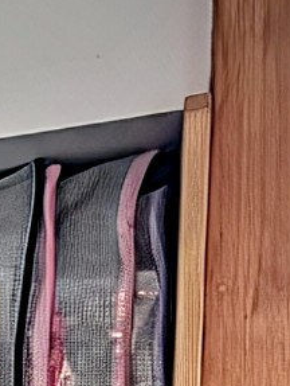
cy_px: 1090
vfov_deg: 9.5
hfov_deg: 7.2
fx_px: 1906
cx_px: -740
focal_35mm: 171
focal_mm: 6.9
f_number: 1.68
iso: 387
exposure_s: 1/104
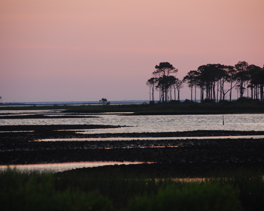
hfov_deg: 6.7
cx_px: 141
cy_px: 106
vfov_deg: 5.4
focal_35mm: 288
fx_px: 2249
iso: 100
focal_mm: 170
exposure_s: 1/50
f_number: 5.6
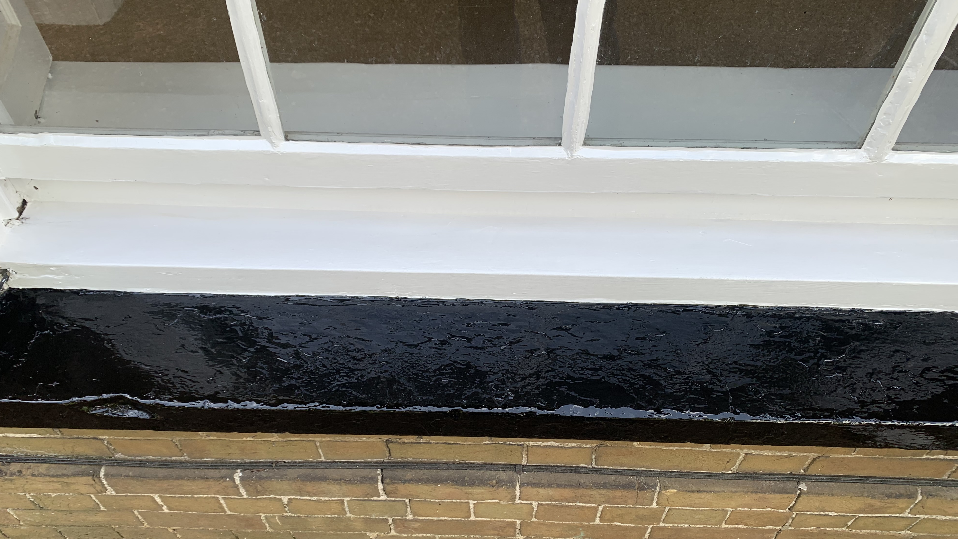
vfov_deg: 40.1
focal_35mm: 29
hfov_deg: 66.1
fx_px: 737
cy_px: 312
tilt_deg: -50.6
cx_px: 477
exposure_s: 1/333
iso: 25
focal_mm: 4.25
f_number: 1.8
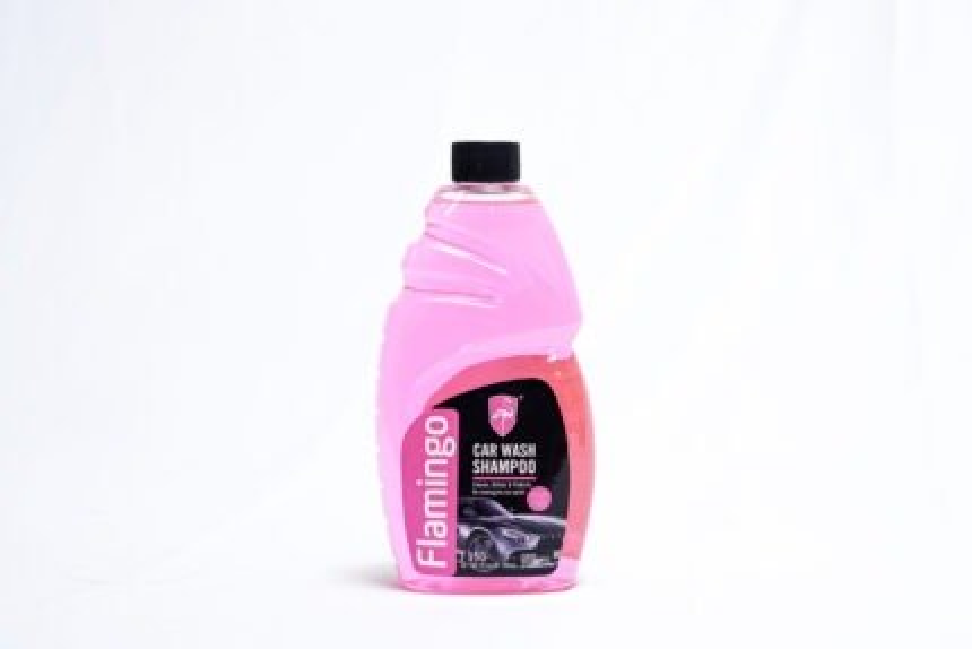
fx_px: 1701
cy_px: 324
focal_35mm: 63
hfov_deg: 31.9
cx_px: 486
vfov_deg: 21.6
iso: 3200
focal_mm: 63
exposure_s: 1/250
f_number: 8
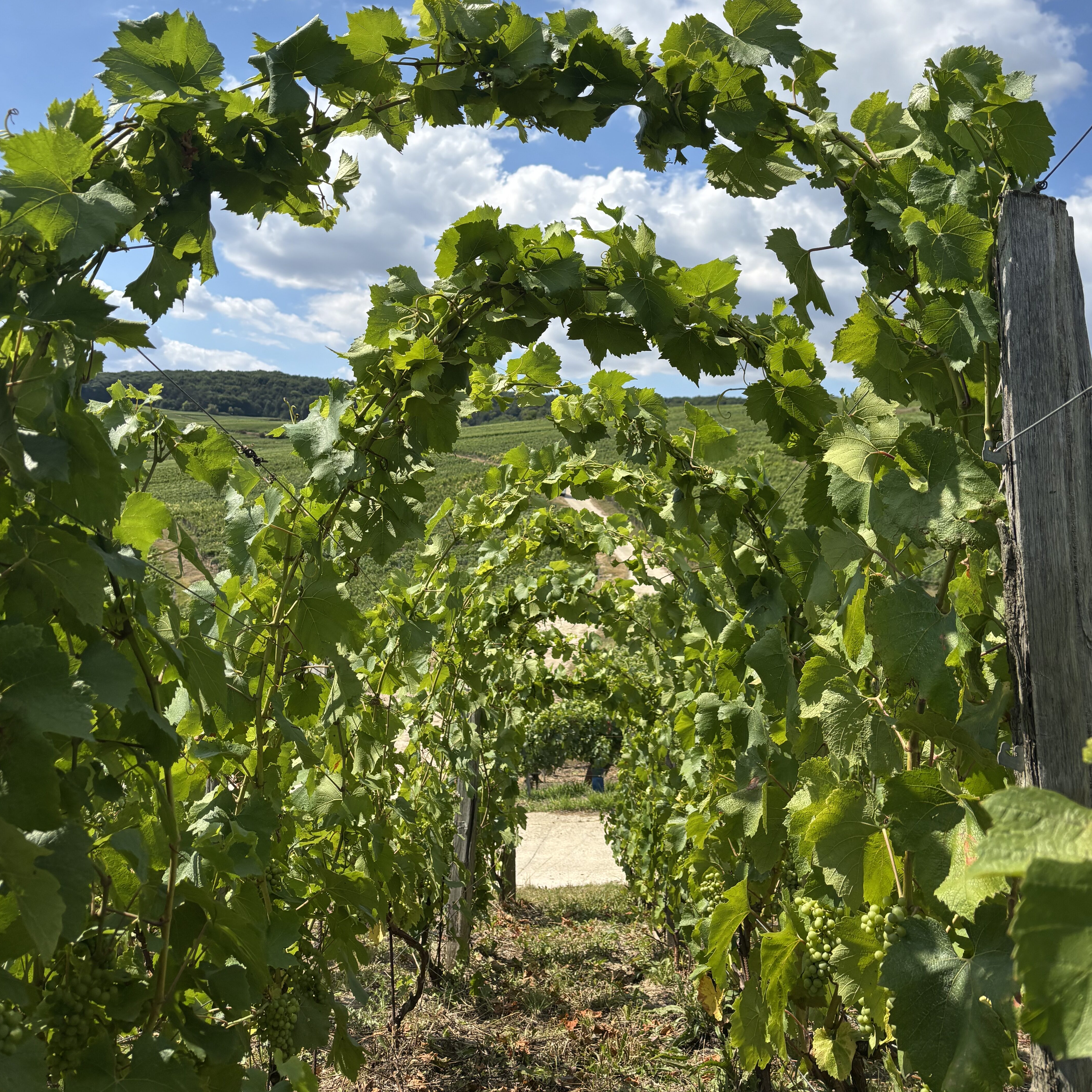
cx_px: 542
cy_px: 394
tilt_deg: +7.5
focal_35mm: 31
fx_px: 1106
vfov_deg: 51.9
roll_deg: -5.2
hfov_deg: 52.5
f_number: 1.6
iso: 50
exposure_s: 1/4082
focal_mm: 5.96
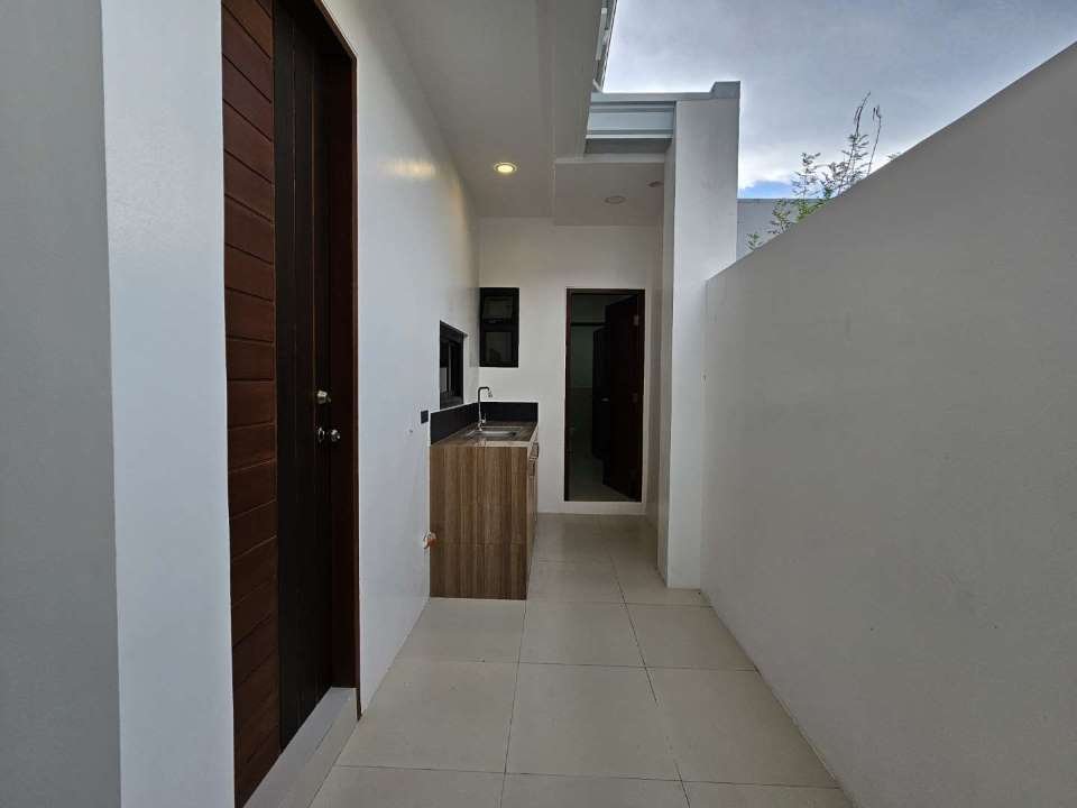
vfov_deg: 89.9
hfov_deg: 106.2
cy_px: 404
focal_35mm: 13
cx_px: 538
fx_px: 404
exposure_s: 1/210
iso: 50
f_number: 2.2
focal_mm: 2.2
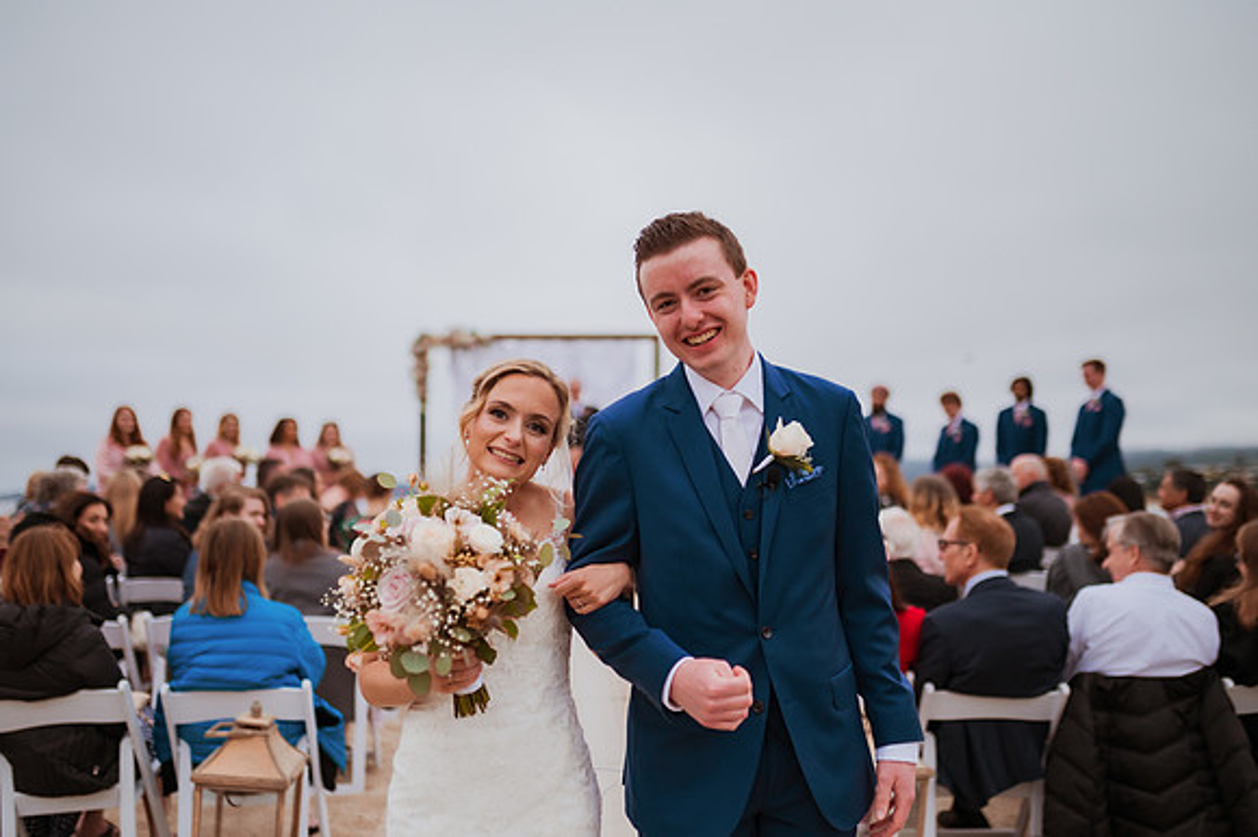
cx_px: 629
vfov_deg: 35.7
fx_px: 1300
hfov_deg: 51.6
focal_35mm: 37
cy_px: 418
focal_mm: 35
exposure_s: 1/4000
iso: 500
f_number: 1.6
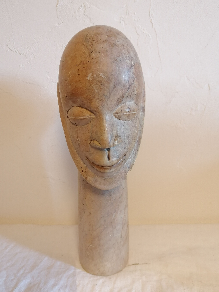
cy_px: 146
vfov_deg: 60.0
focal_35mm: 30
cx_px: 110
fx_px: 253
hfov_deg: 46.8
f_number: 1.8
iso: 320
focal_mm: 5.4
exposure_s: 1/33.3
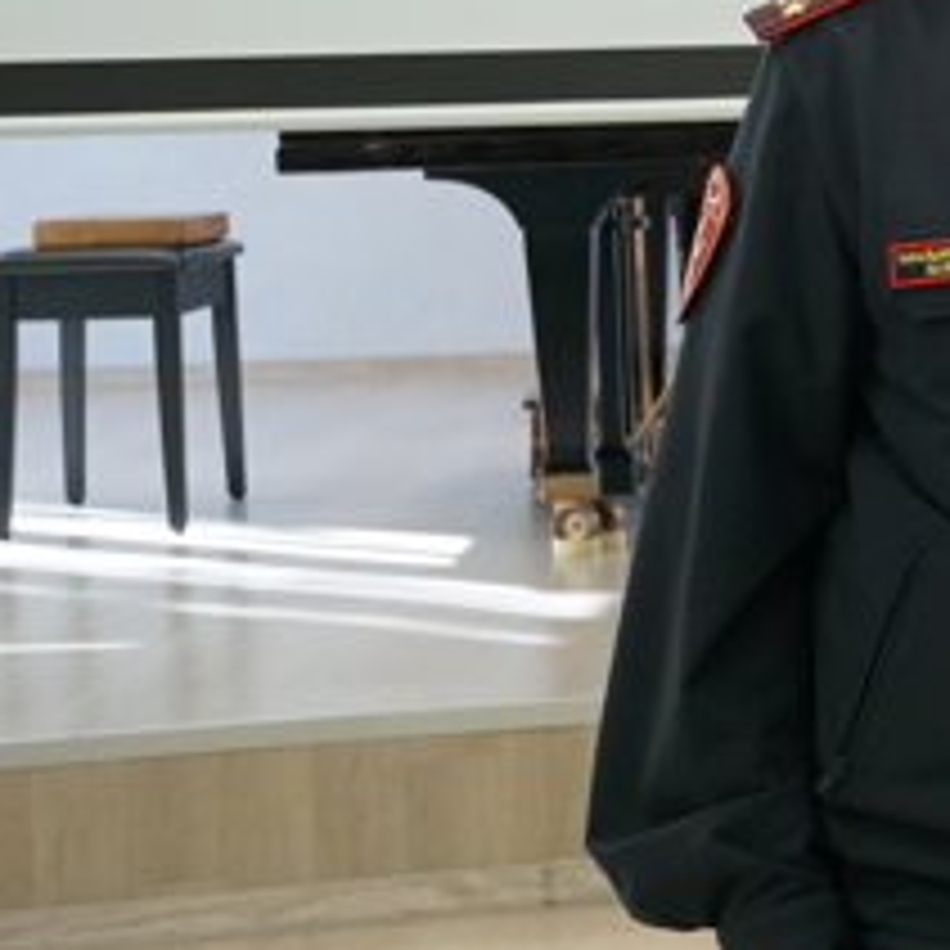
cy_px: 189
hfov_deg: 14.2
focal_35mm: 114
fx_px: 3525
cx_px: 1472
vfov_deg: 15.3
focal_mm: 25
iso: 1000
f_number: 4
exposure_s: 1/160
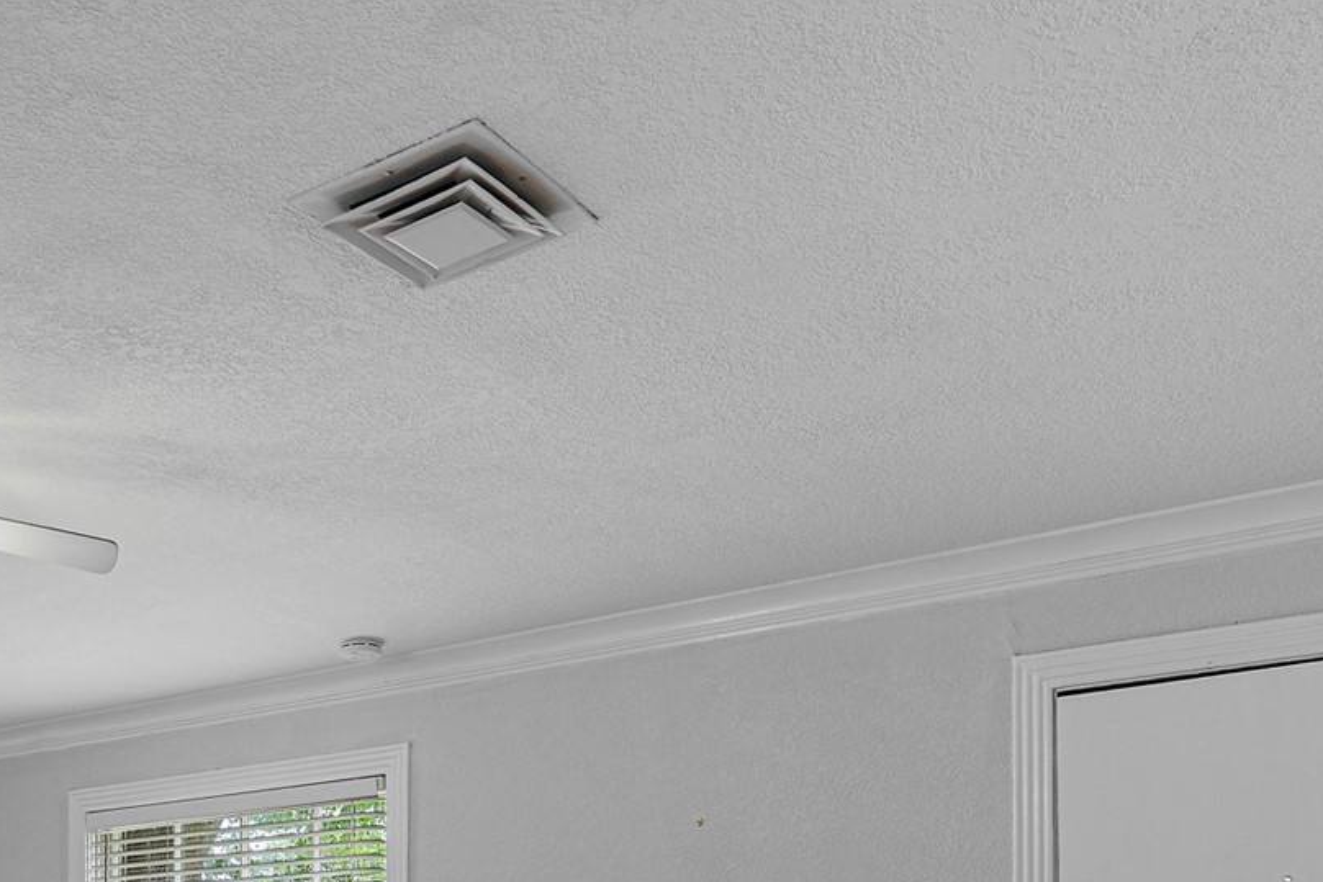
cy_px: 1049
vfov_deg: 27.6
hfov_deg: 43.6
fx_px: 1580
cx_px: 291
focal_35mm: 43
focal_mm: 16
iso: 400
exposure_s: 1/2
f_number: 10
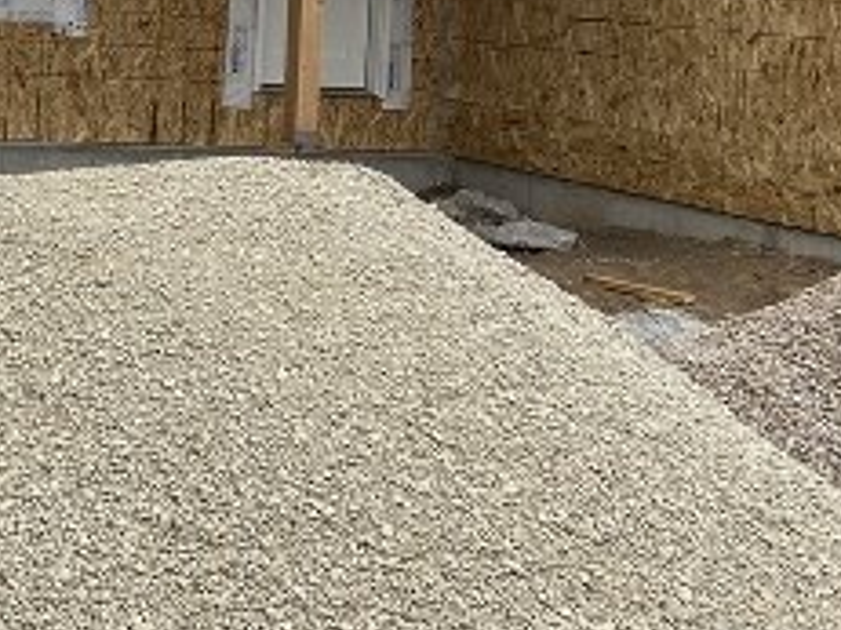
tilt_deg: +3.3
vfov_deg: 19.3
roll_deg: -3.9
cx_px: 18
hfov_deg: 25.8
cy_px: -117
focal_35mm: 72
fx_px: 1748
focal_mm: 4.25
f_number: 1.8
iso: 32
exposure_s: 1/3413
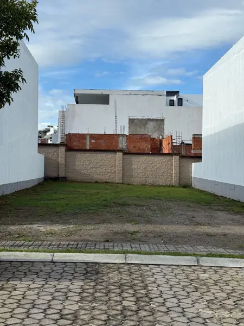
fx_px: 451
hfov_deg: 30.3
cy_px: 163
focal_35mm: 48
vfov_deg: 39.7
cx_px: 122
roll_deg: -0.9
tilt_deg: +2.2
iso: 64
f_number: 1.78
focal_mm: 6.76
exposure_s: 1/3226
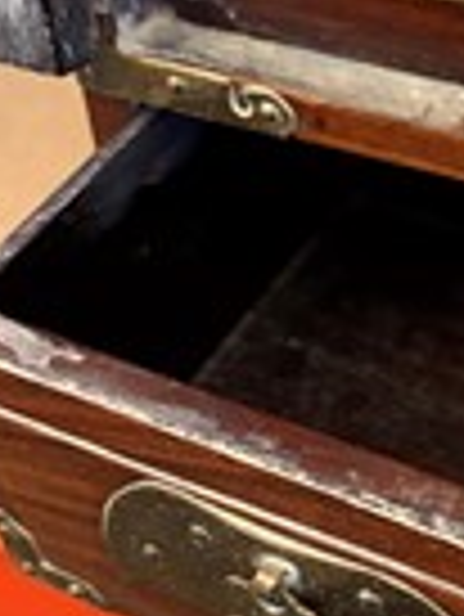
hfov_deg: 18.8
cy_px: 301
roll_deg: -0.3
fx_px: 1356
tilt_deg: -40.0
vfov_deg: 25.6
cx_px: 491
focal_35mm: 76
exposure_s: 1/25
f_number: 1.6
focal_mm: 5.96
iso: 640
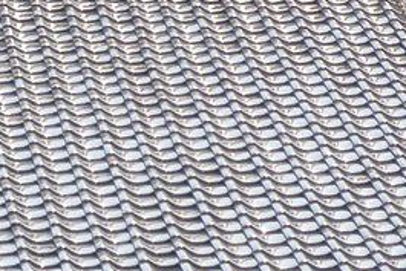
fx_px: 3396
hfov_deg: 6.8
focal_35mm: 301
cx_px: 72
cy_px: 487
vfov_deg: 4.5
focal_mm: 13.2
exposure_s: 1/80
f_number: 4.9
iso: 80
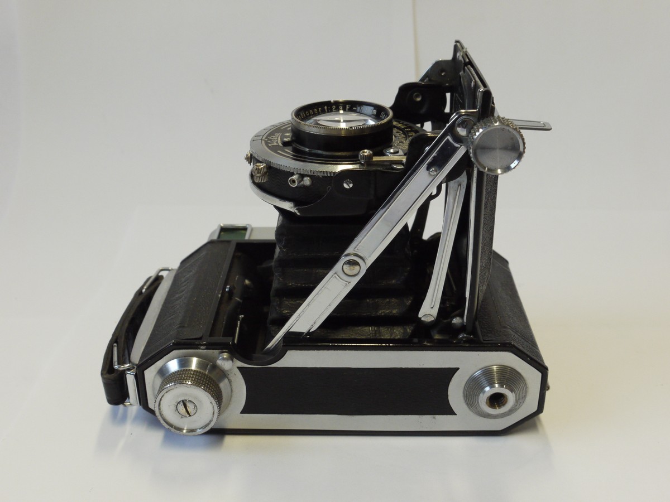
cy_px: 251
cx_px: 335
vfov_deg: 32.9
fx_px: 852
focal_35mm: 44
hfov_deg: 42.9
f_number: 10
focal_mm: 22
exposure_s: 1/40
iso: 800
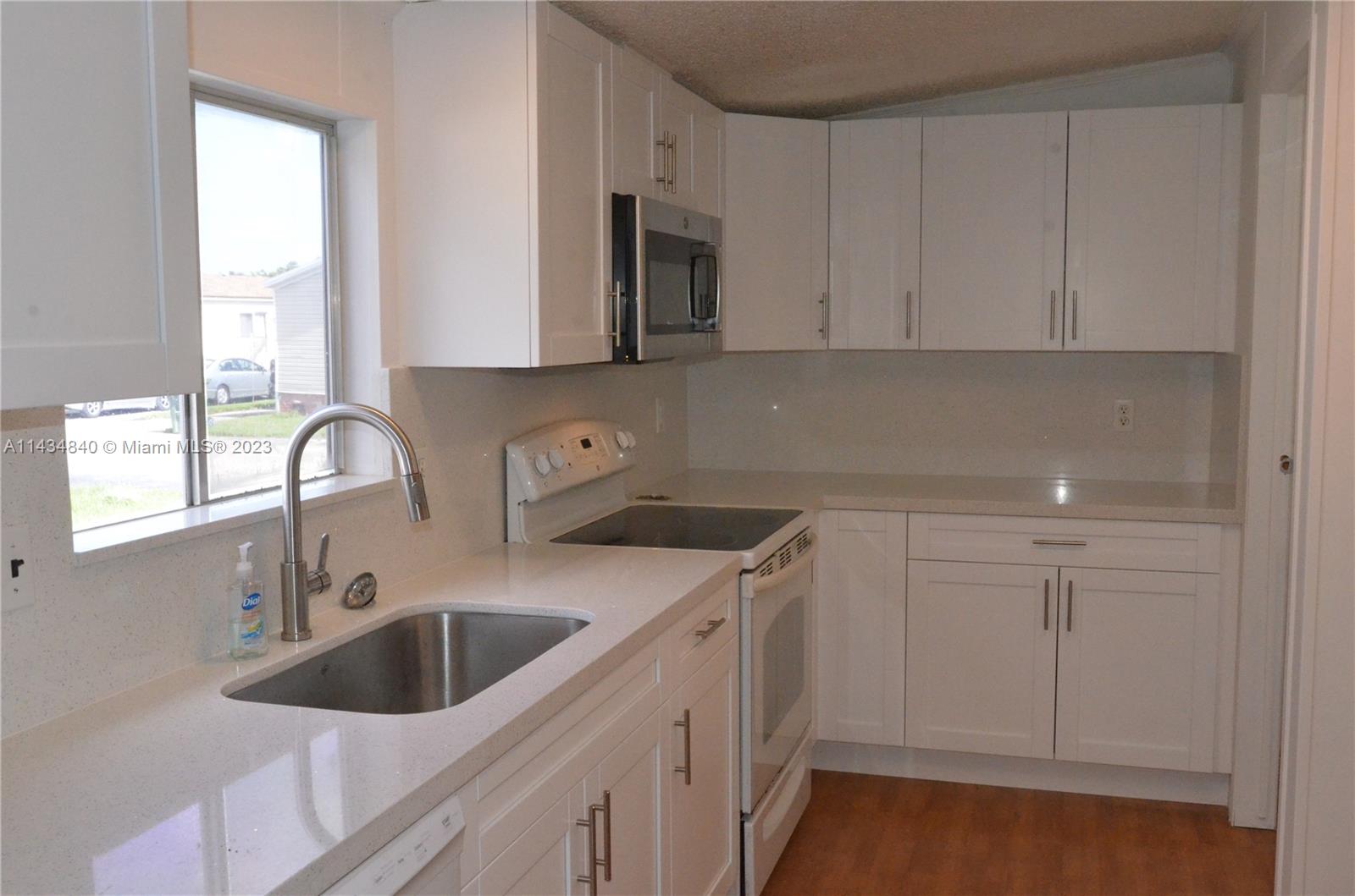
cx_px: 678
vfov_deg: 36.7
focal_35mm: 36
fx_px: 1352
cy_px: 448
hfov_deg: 53.2
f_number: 13
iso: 5000
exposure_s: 1/250
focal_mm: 24
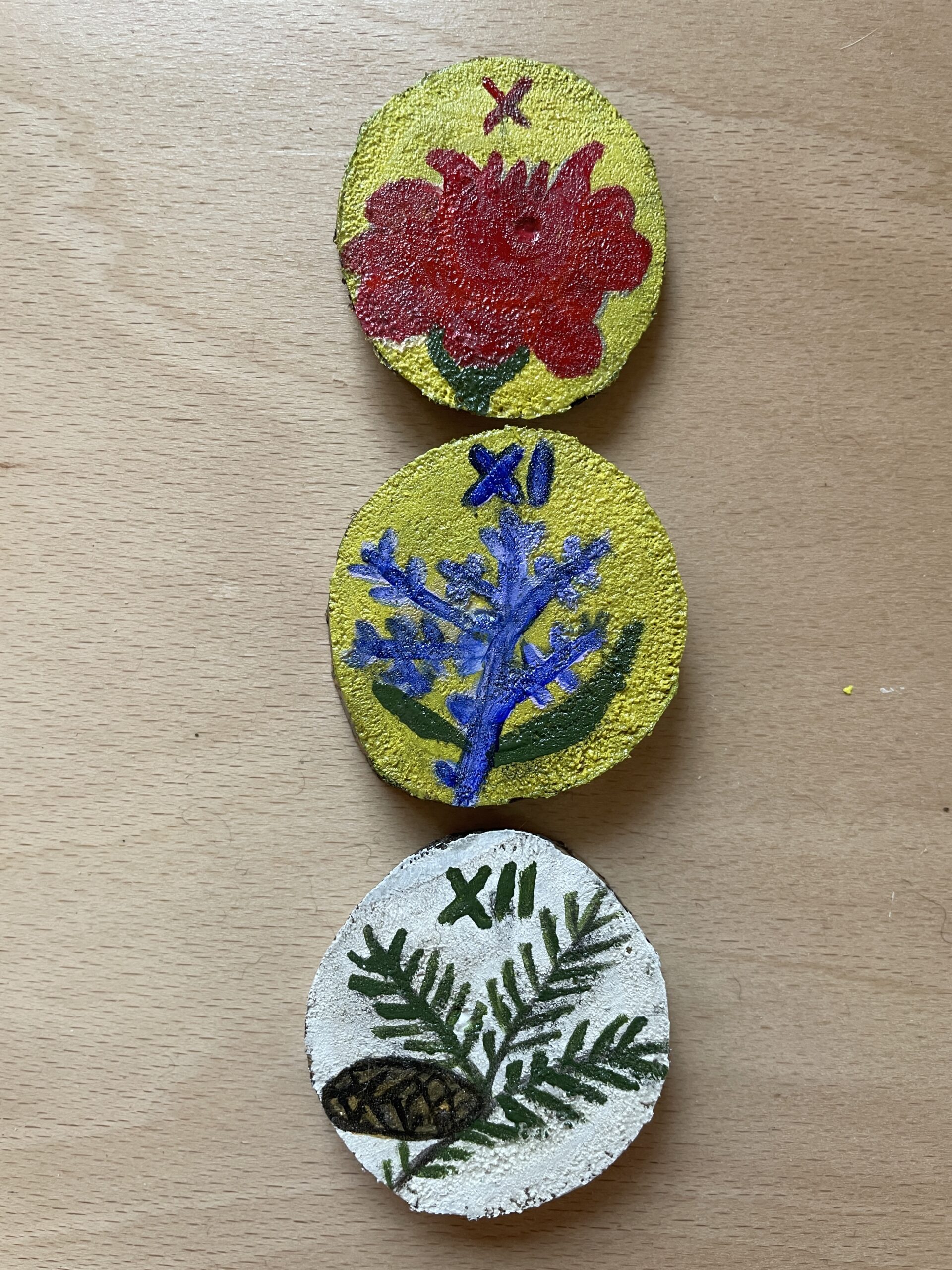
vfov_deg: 67.3
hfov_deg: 53.1
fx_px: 953
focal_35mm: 26
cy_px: 635
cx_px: 476
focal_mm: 4.2
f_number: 1.6
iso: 125
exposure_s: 1/70
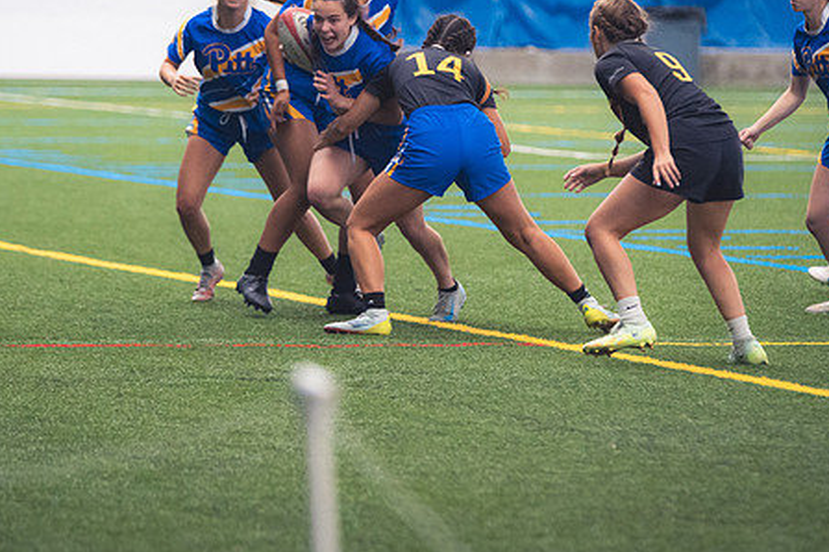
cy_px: 217
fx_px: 7156
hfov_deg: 6.6
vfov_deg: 4.4
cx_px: 328
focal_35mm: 311
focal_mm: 160
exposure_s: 1/320
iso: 2800
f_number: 2.8
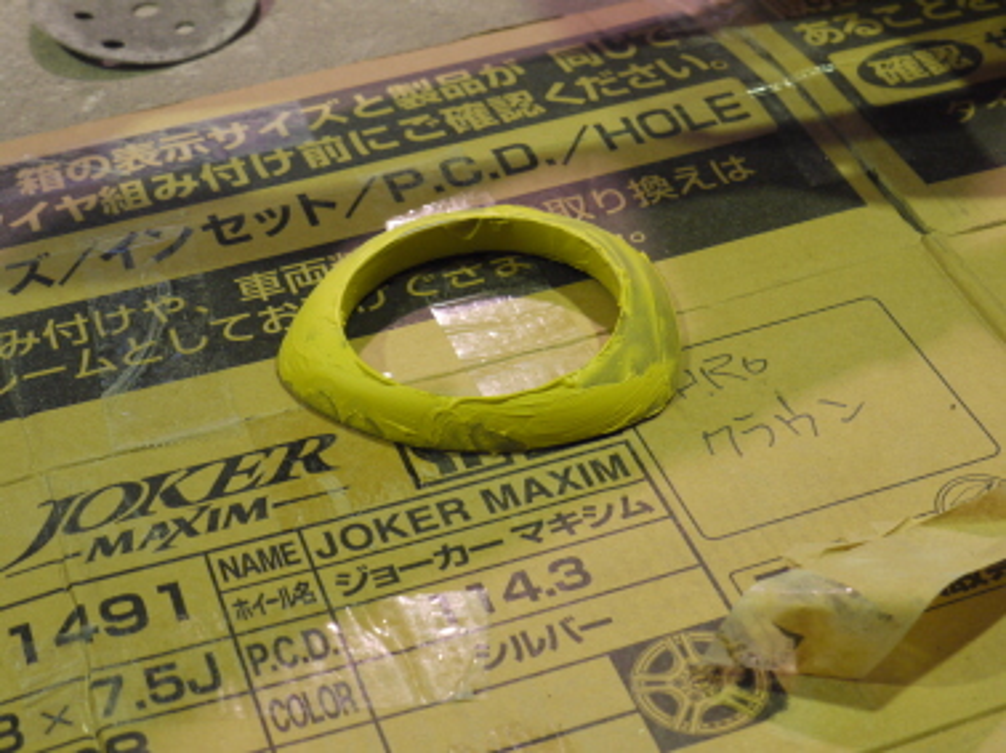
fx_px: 1975
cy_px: 376
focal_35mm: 68
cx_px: 503
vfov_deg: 21.6
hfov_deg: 28.6
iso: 800
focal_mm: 34
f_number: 5.5
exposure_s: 1/40
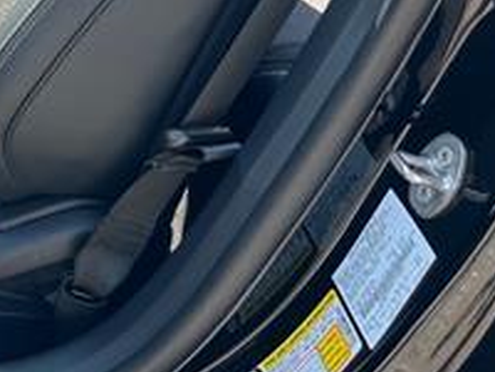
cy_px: -203
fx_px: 1187
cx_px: -223
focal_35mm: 83
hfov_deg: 20.5
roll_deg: -0.2
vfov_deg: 16.1
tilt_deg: -18.1
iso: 50
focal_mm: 5.1
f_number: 1.6
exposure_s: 1/445
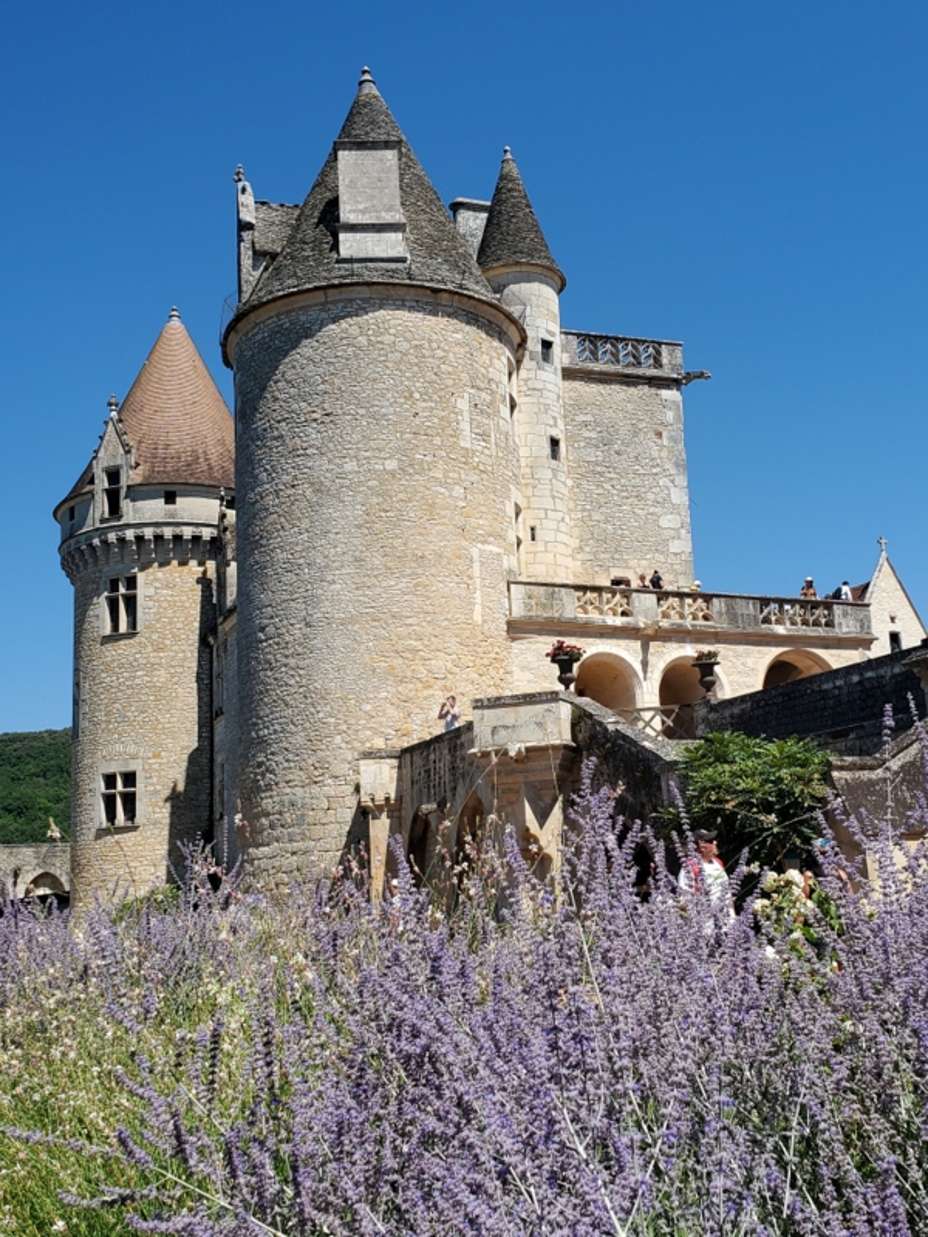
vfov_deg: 67.3
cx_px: 464
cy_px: 618
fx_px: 929
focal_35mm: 26
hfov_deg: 53.1
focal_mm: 4.3
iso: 50
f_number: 2.4
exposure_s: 1/1737
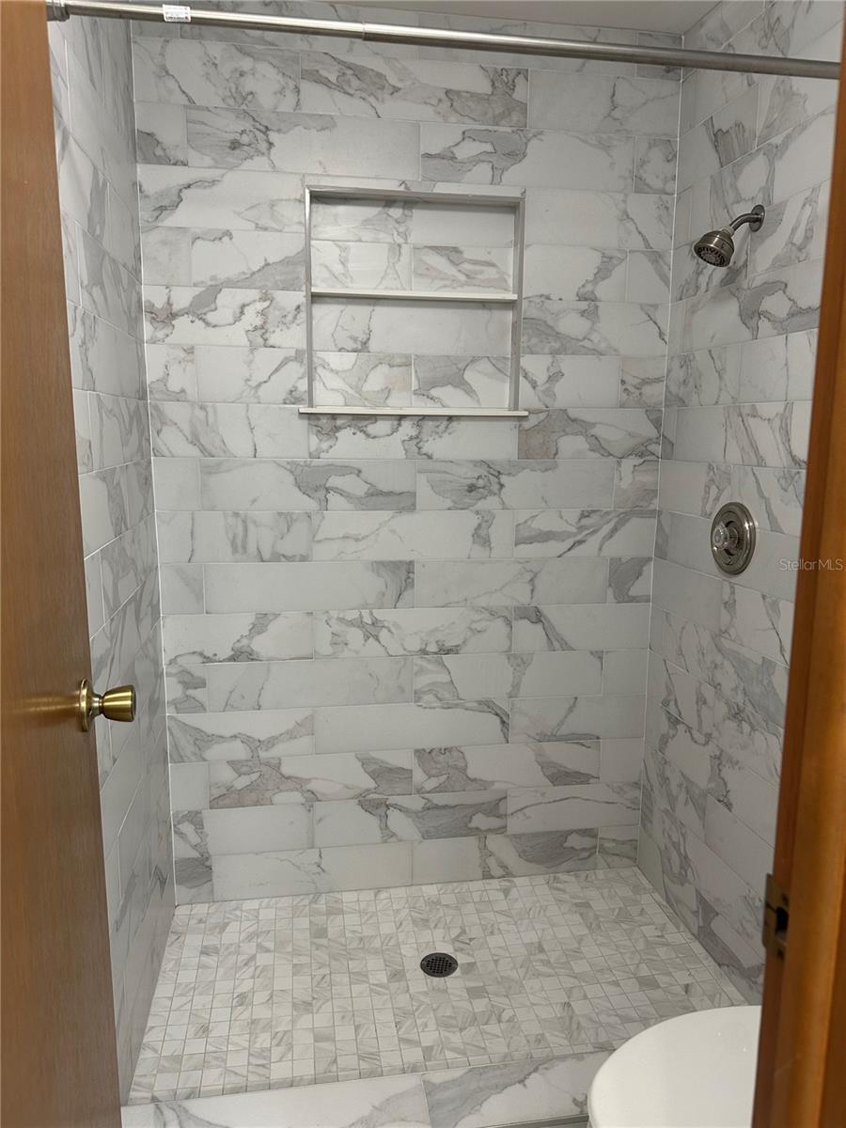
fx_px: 782
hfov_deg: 56.8
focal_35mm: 24
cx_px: 423
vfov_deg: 71.6
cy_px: 564
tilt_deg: -9.6
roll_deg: -0.9
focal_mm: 6.86
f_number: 1.78
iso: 125
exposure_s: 1/60
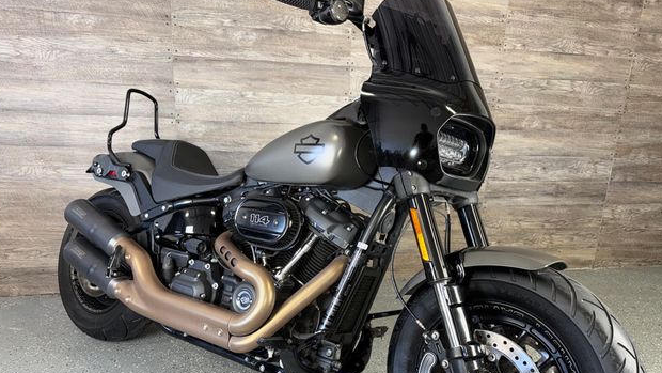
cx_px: 326
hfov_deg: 69.8
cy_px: 250
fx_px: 474
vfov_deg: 42.3
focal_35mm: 27
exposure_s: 1/22
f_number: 1.78
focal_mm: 6.76
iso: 64
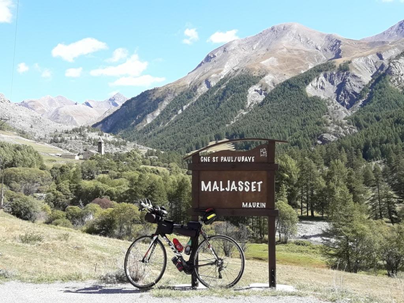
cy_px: 152
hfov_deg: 63.4
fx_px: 327
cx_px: 202
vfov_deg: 49.7
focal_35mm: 28
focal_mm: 3.7
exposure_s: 1/668
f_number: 1.9
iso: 40
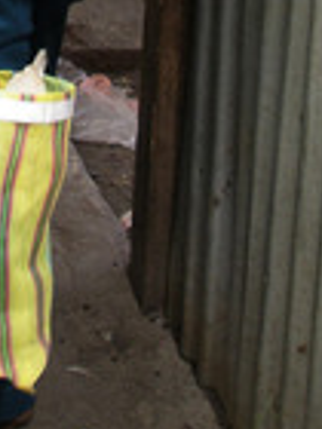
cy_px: -188
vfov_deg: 13.7
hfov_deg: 10.5
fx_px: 1699
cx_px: -126
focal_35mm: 137
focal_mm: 7.8
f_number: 2.8
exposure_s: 1/50
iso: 80
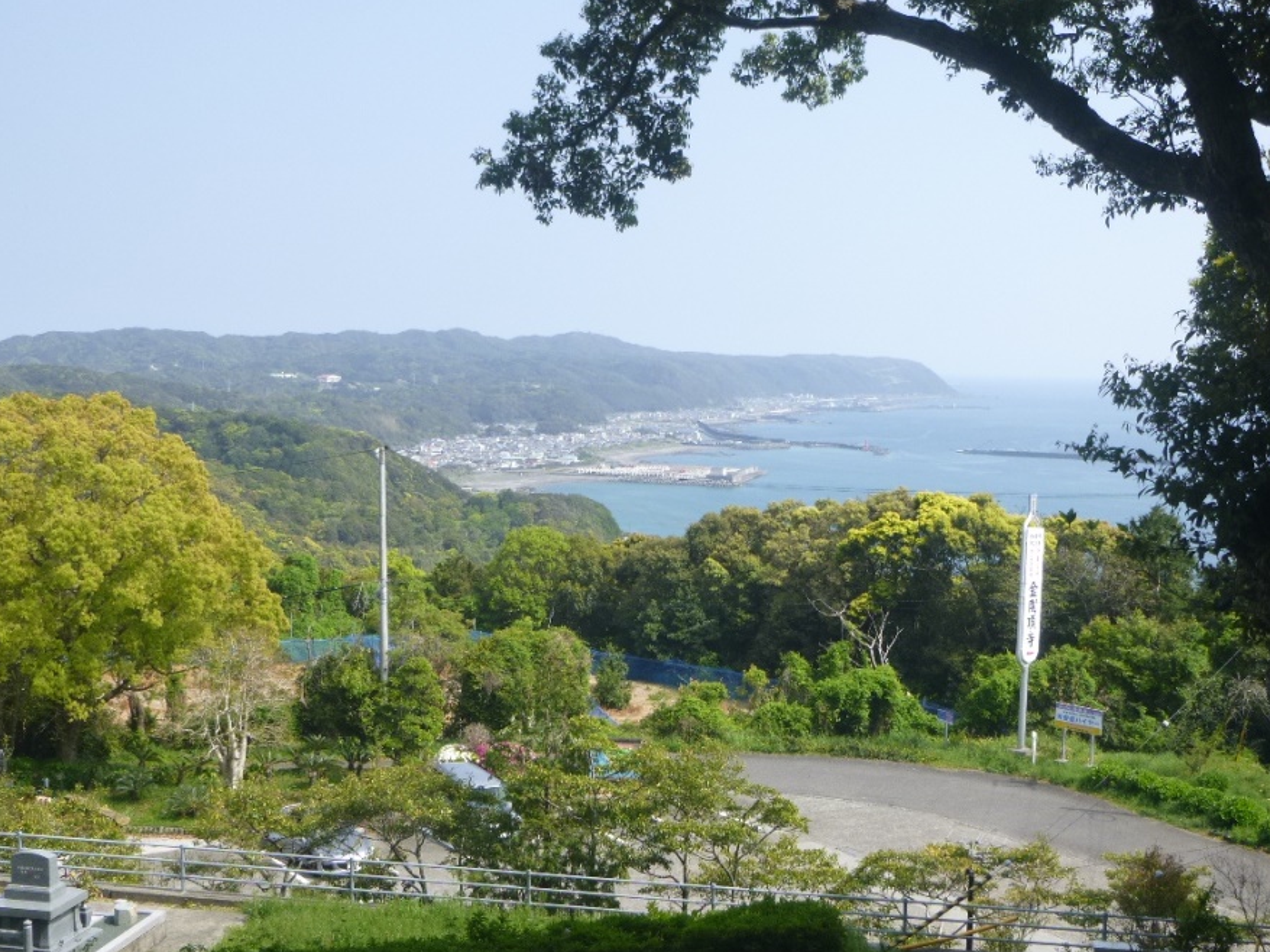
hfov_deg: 44.7
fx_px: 1540
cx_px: 704
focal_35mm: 42
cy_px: 521
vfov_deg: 34.3
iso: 100
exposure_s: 1/250
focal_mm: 6.4
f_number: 4.4
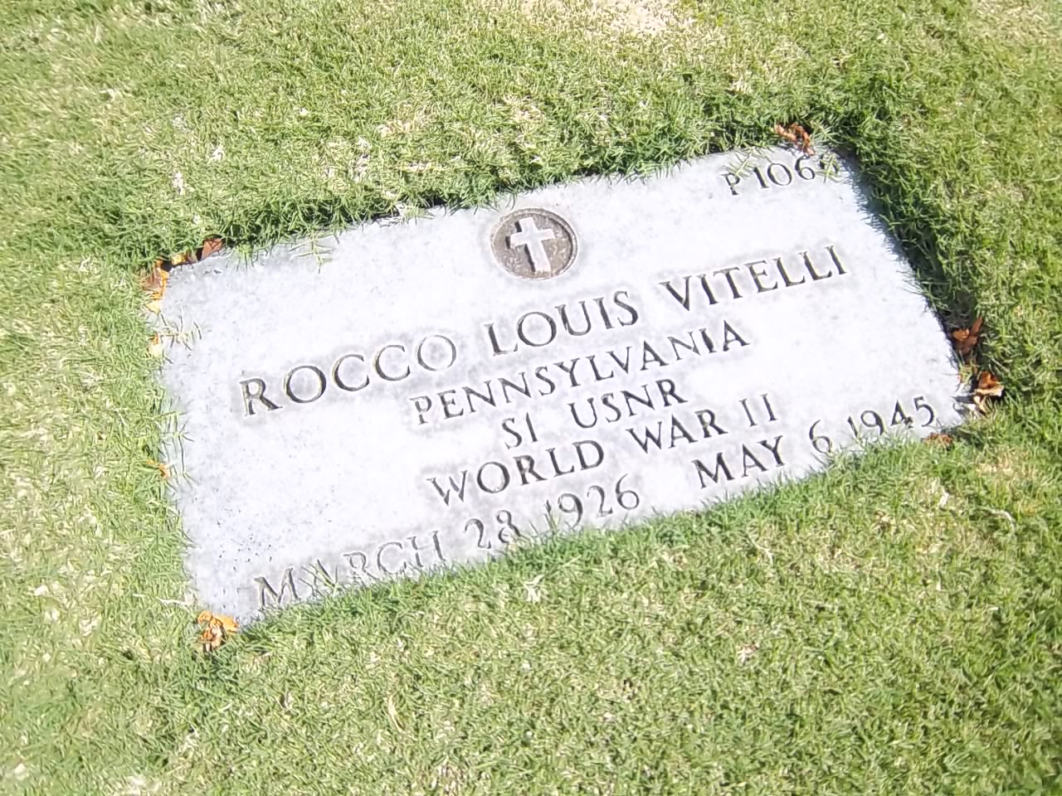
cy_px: 398
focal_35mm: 28
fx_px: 859
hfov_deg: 63.4
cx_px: 531
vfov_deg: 49.7
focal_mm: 5.05
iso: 64
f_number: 7.86
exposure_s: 1/100
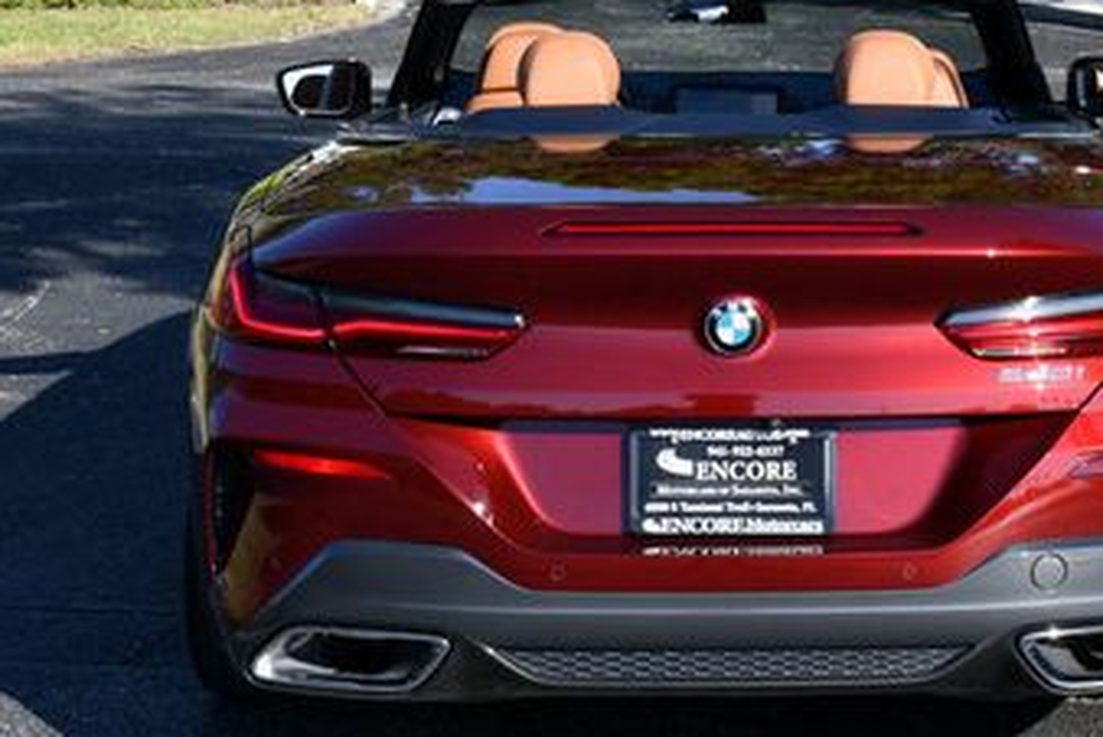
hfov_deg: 22.3
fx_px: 2790
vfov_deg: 15.0
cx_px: 724
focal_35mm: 91
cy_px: 290
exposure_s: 1/250
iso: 140
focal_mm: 24
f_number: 8
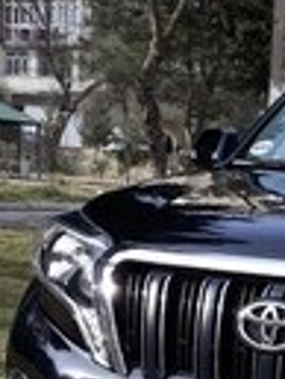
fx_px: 1140
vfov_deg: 17.9
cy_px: 455
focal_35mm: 104
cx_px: 329
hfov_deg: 13.9
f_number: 1.7
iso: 40
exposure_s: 1/703
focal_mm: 3.71
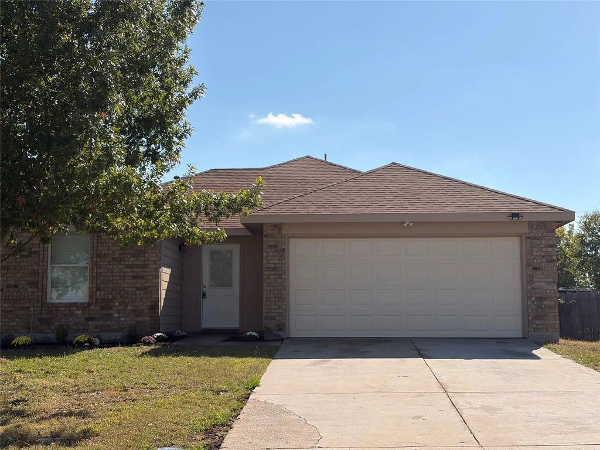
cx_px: 300
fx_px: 901
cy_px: 225
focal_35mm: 52
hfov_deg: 36.8
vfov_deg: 28.0
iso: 32
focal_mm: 5.96
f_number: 1.6
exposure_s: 1/4329
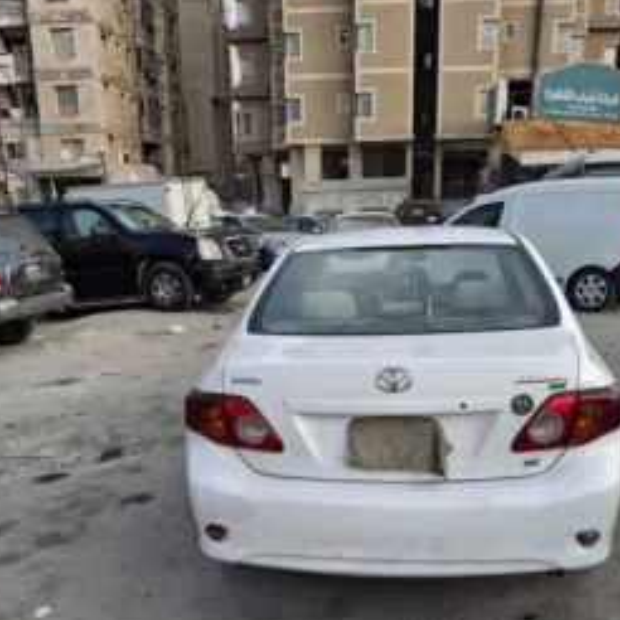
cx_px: 338
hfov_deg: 46.0
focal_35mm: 36
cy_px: 436
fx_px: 729
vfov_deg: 45.0
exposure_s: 1/311
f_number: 1.8
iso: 32
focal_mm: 4.69
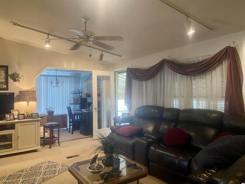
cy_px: 92
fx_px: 184
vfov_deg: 53.1
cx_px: 122
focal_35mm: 26
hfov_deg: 67.3
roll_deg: +0.8
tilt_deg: +0.6
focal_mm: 4.25
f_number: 1.8
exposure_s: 1/60
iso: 500
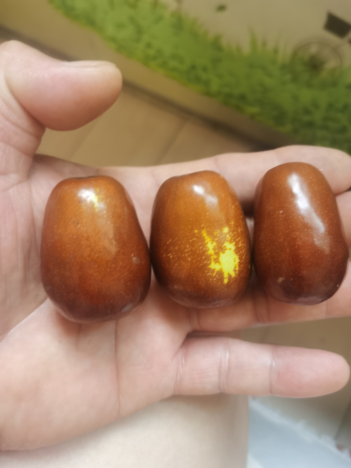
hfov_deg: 51.3
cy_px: 234
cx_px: 176
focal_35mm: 27
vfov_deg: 65.3
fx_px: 365
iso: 320
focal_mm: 5.58
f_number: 1.8
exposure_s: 1/33.3
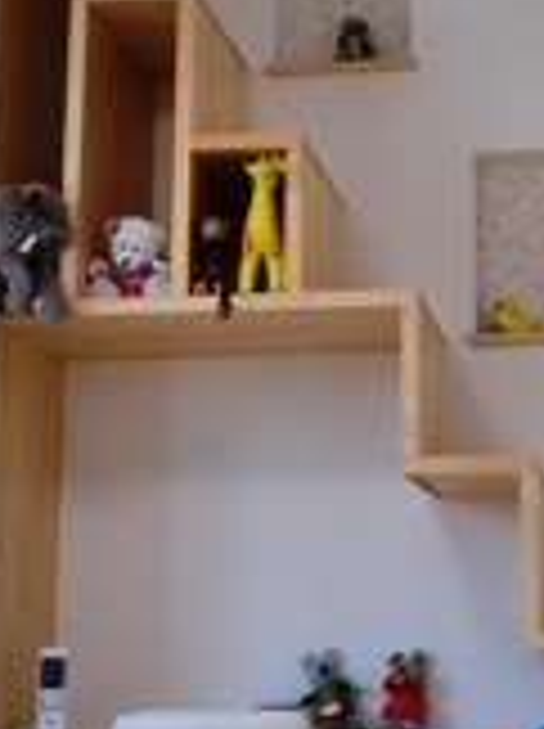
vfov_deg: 27.1
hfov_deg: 20.1
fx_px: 1513
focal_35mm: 72
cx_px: 441
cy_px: 324
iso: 50
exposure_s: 1/60
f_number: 2.8
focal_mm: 4.7
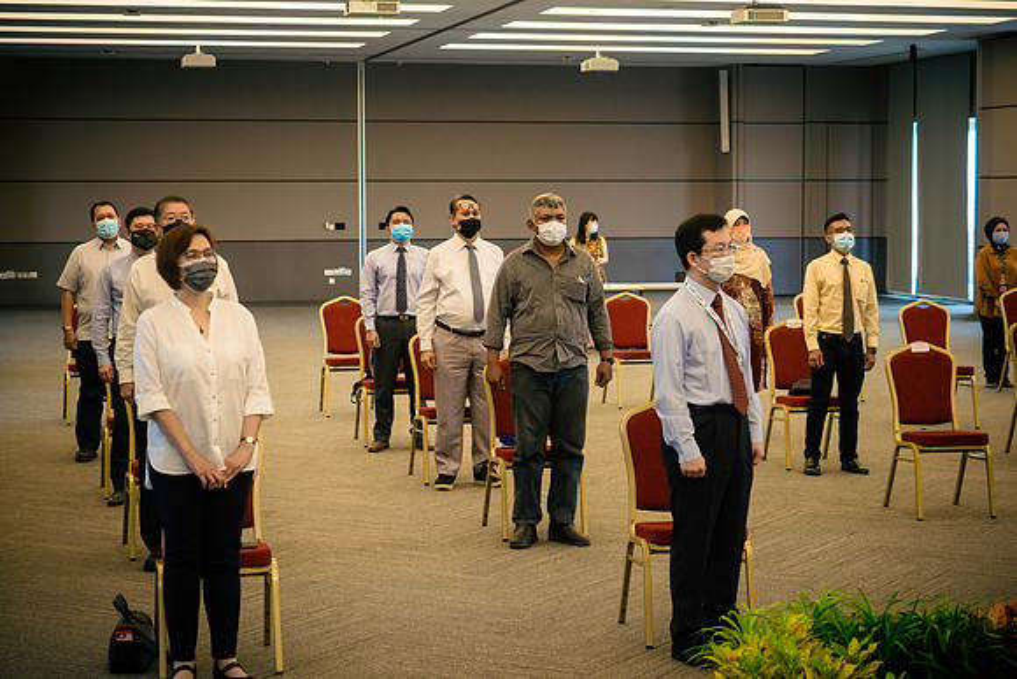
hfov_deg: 28.7
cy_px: 340
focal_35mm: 70
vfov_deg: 19.4
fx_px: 1988
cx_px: 508
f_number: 2.8
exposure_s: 1/125
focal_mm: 32
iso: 1000
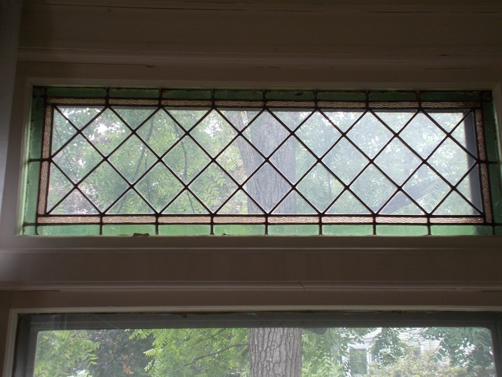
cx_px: 251
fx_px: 638
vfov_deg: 32.9
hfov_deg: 42.9
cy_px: 188
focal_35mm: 44
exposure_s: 1/30
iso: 125
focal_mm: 7.9
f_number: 4.2
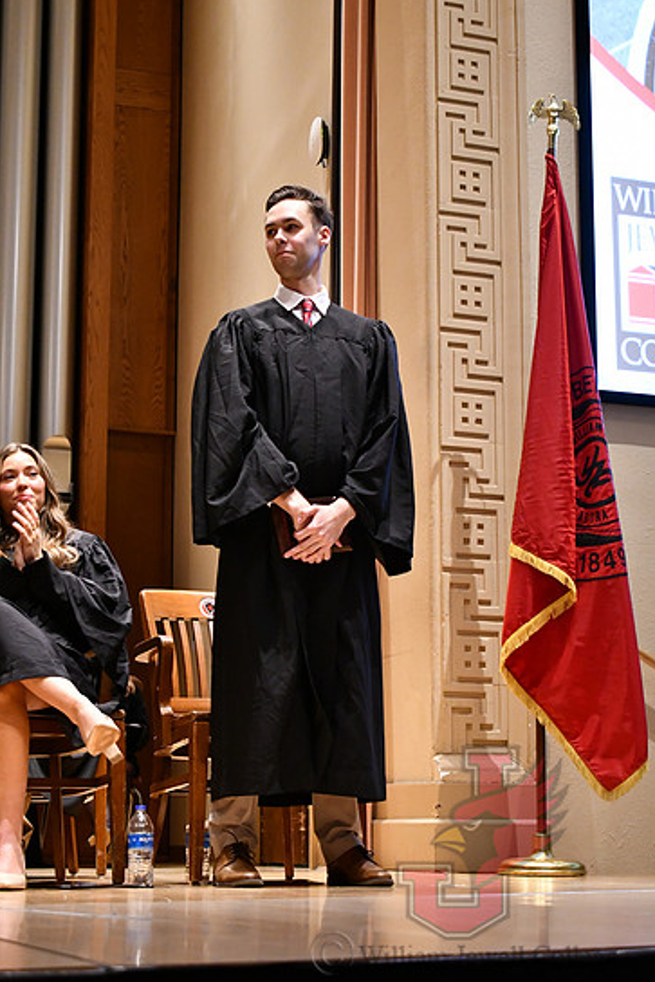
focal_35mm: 64
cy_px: 486
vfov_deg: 31.4
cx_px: 313
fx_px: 1745
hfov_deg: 21.3
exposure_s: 1/60
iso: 4500
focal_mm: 40
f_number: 5
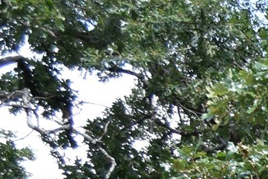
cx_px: 694
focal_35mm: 203
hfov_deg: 8.9
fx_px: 1512
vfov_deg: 6.4
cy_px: 463
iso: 200
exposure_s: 1/250
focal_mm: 24
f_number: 5.6
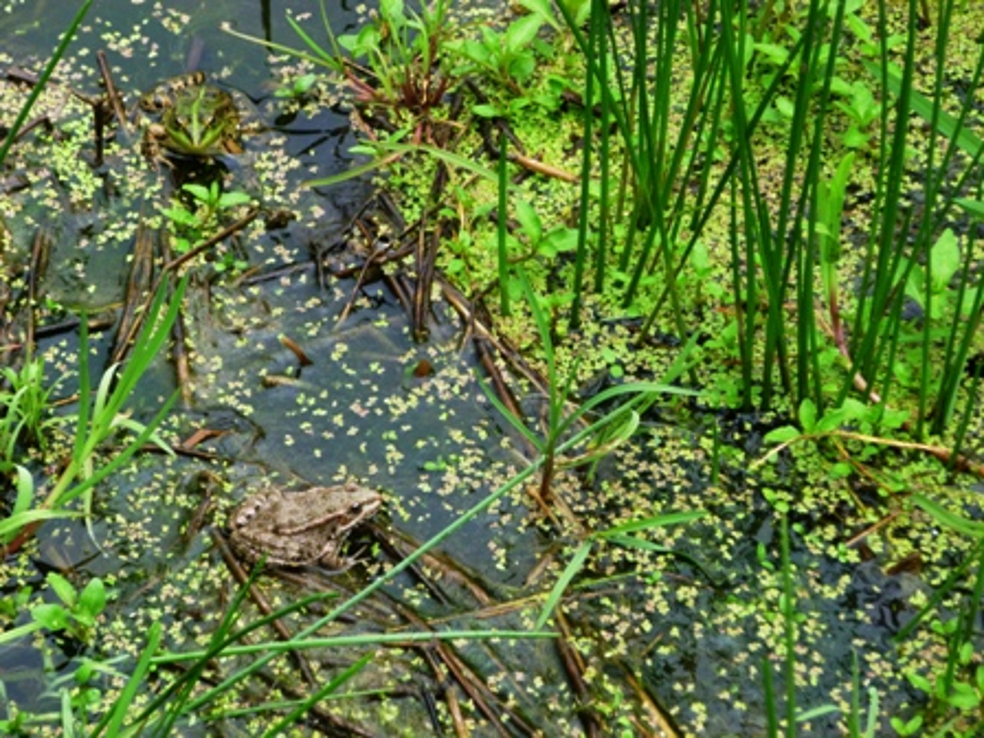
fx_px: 5174
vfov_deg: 8.2
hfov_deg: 10.9
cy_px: 369
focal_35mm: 182
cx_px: 492
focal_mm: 32.4
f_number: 5.8
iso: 200
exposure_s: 1/100
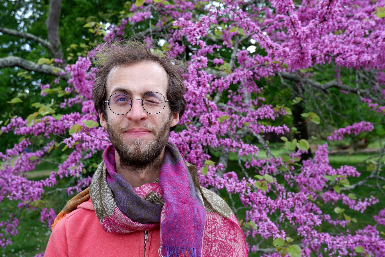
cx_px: 192
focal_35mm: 35
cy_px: 128
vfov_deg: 37.9
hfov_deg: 54.4
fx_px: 375
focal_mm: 23.5
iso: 400
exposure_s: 1/350
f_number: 4.4
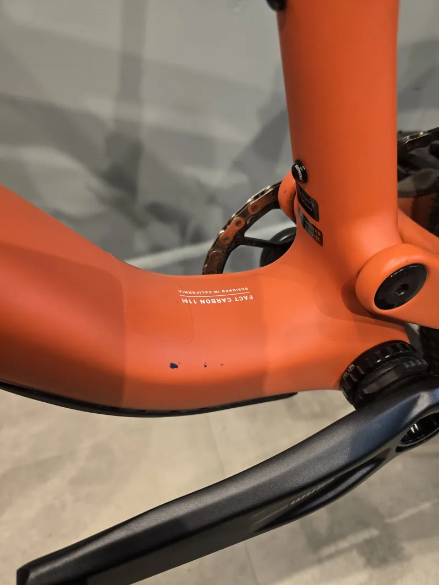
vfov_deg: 73.9
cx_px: 220
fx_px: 389
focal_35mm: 23
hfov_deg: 58.9
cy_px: 292
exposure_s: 1/66.3
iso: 160
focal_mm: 6.3
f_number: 1.7
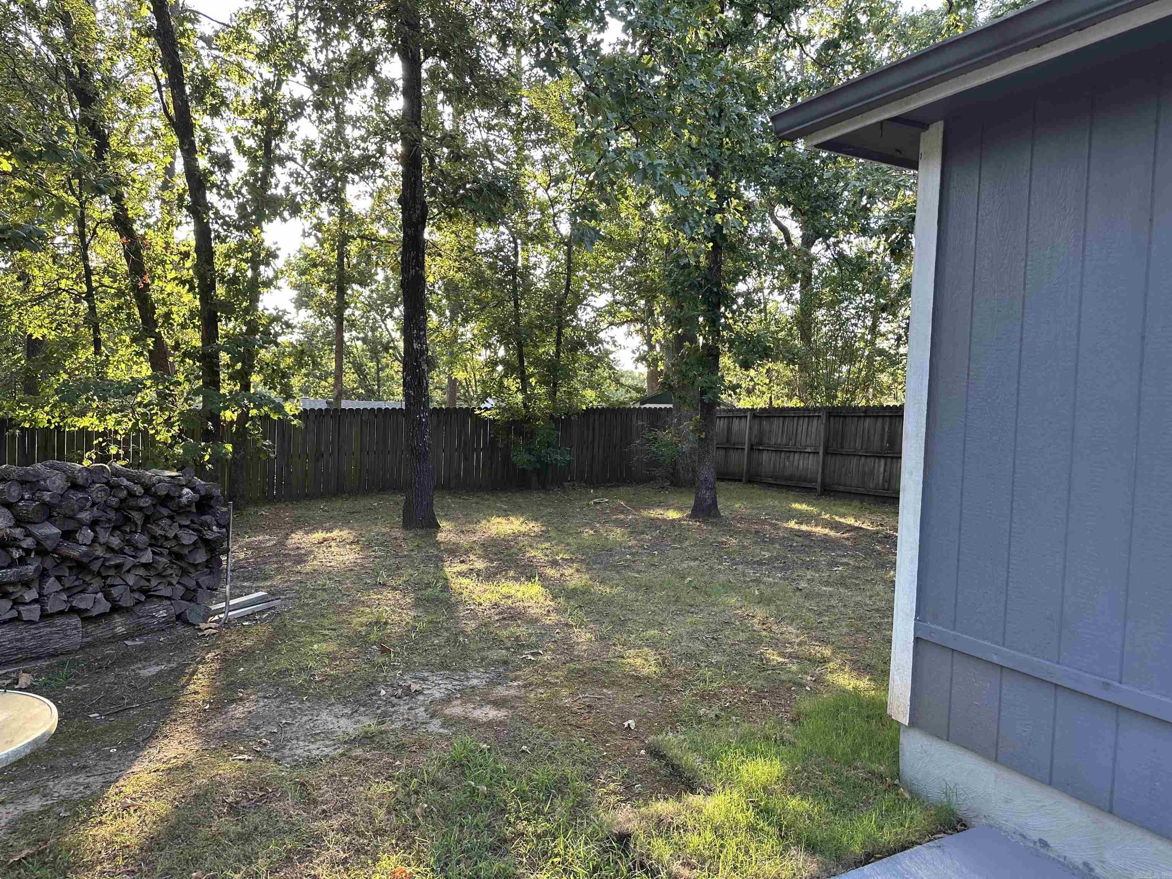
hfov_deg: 71.6
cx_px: 586
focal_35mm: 24
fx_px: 813
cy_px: 440
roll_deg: -3.8
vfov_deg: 56.8
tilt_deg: -1.8
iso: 80
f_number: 1.78
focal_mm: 6.86
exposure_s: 1/166
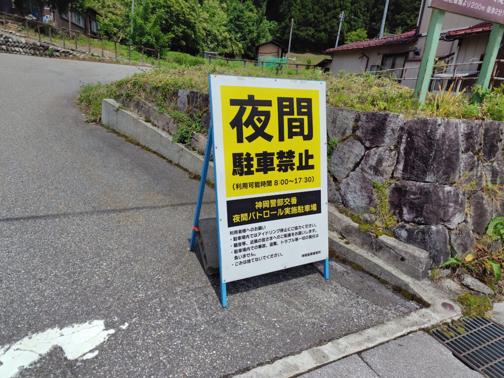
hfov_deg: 73.9
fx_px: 335
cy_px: 189
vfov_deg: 58.9
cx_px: 252
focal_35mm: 23
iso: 50
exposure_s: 1/3553
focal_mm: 5.6
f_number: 1.9
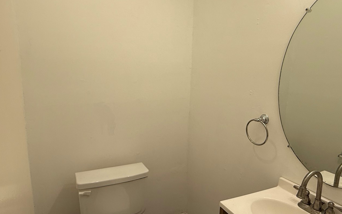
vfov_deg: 51.0
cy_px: 112
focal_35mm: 24
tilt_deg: -11.4
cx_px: 162
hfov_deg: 74.7
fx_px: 224
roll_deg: -0.7
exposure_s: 1/120
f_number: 2.2
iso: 64
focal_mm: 2.22
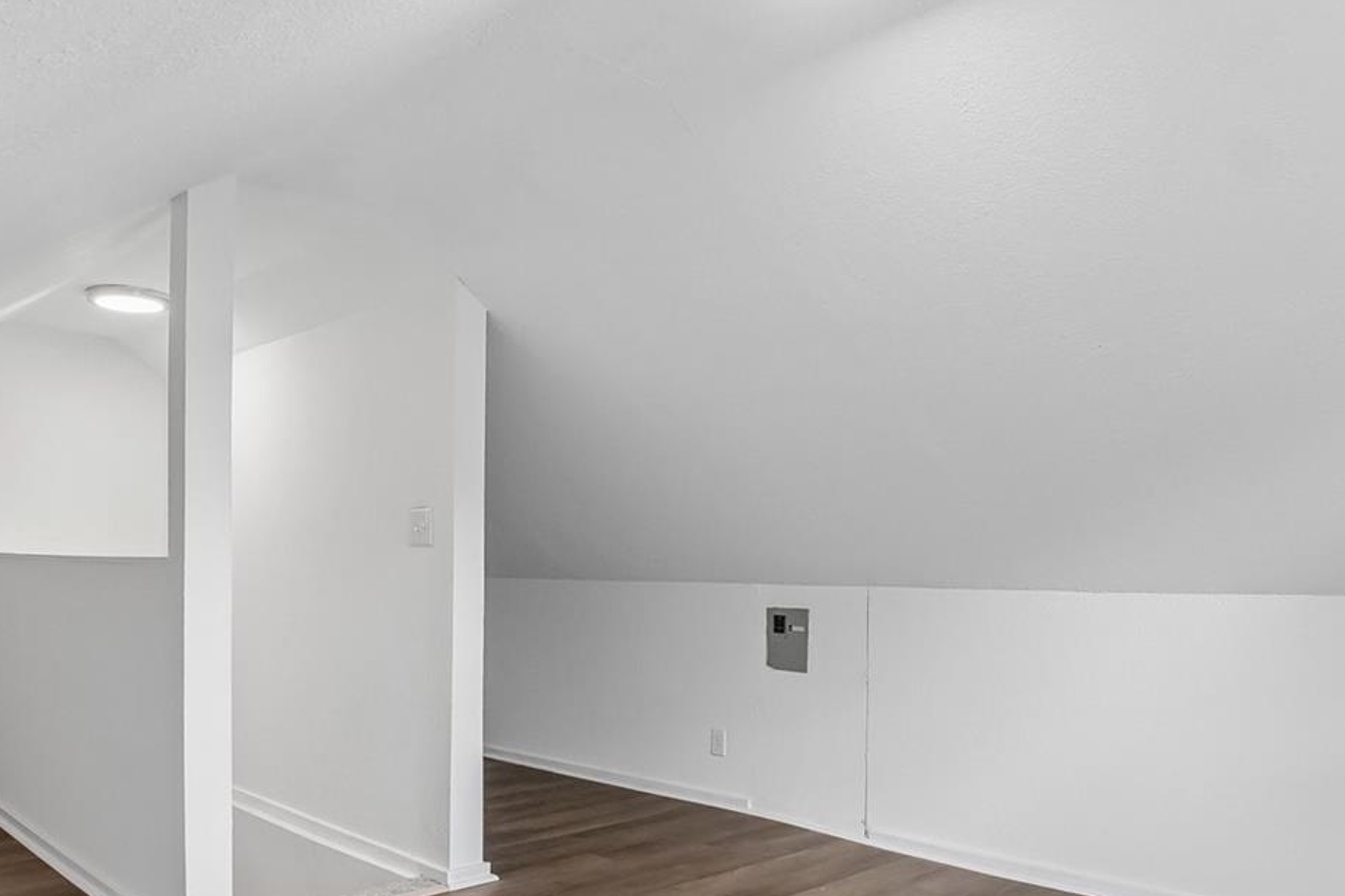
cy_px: 539
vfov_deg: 49.2
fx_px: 971
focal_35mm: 26
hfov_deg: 69.4
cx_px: 644
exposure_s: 1/30
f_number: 8
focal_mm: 10
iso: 1000
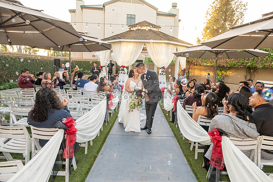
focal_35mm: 24
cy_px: 91
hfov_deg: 73.7
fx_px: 182
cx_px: 136
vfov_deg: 53.2
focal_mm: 24
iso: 500
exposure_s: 1/200
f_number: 5.6
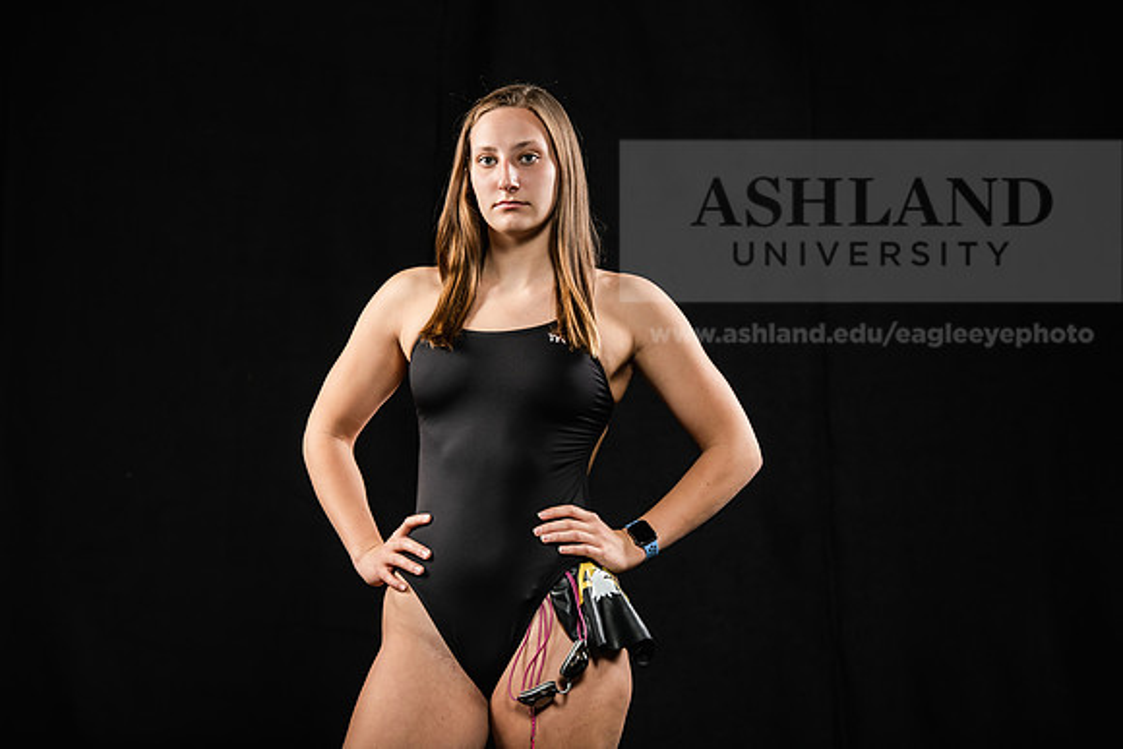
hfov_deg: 16.8
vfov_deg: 11.2
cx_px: 562
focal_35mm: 122
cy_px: 374
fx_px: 3806
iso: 320
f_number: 5.6
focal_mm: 122
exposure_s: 1/250
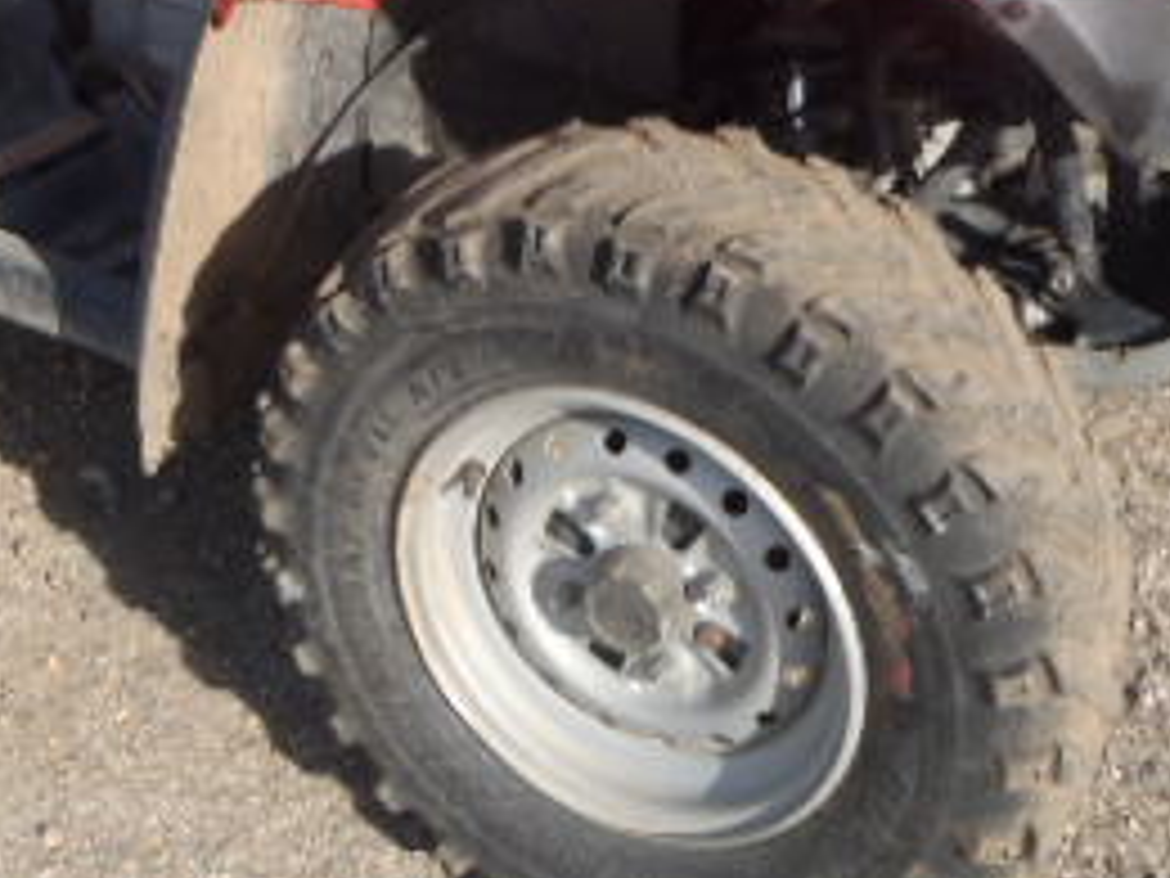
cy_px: -63
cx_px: 410
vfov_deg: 20.4
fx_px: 2332
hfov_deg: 28.0
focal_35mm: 69
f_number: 4.5
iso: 80
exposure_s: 1/400
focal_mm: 5
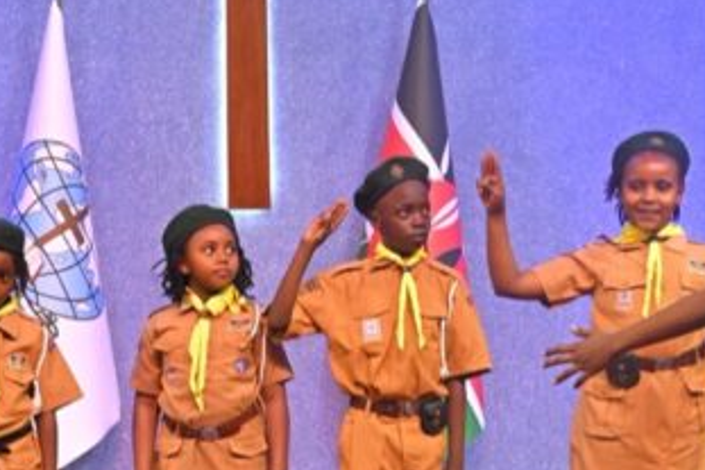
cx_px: 150
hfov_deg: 16.3
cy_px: 398
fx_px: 2447
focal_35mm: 125
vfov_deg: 10.9
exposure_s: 1/200
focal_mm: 38
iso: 3200
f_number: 5
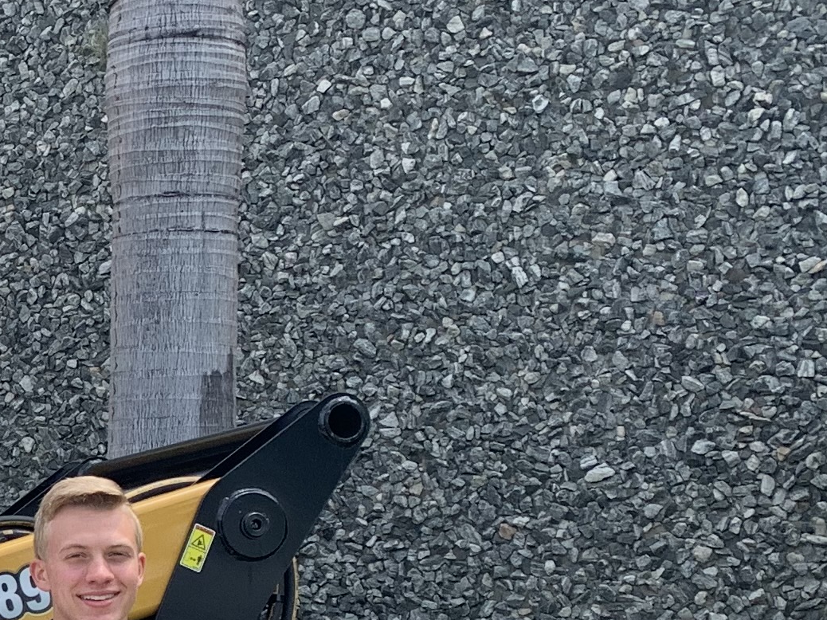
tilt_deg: +0.8
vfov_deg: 14.3
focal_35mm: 101
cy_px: 680
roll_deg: -0.4
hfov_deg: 16.8
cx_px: -555
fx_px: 2412
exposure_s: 1/871
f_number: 1.8
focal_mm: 4.25
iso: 25
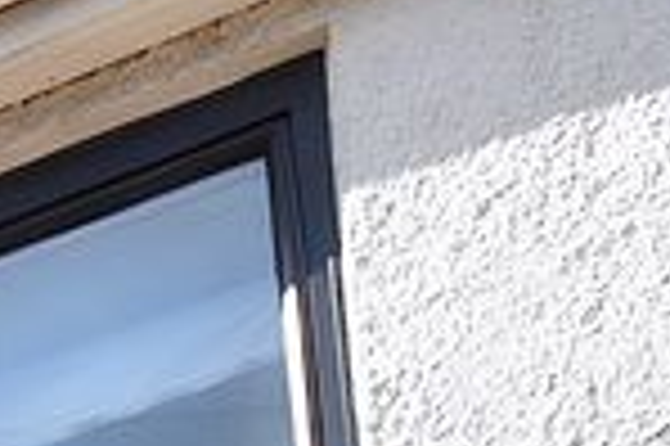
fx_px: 1915
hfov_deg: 14.8
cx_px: -809
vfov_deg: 9.3
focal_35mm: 103
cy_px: 1475
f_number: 9
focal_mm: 10
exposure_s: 1/320
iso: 100
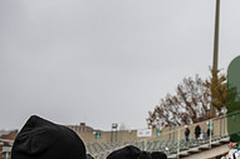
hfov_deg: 24.0
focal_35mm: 73
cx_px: 322
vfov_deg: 18.6
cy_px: 113
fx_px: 486
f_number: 2.8
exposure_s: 1/500
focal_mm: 24
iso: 160
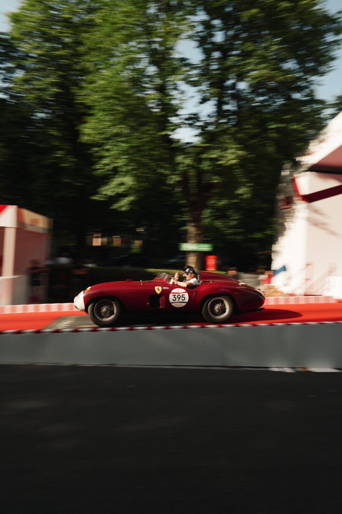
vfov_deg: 71.5
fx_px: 356
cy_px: 252
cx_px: 177
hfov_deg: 51.3
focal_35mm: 25
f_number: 11
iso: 100
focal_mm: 24
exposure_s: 1/40
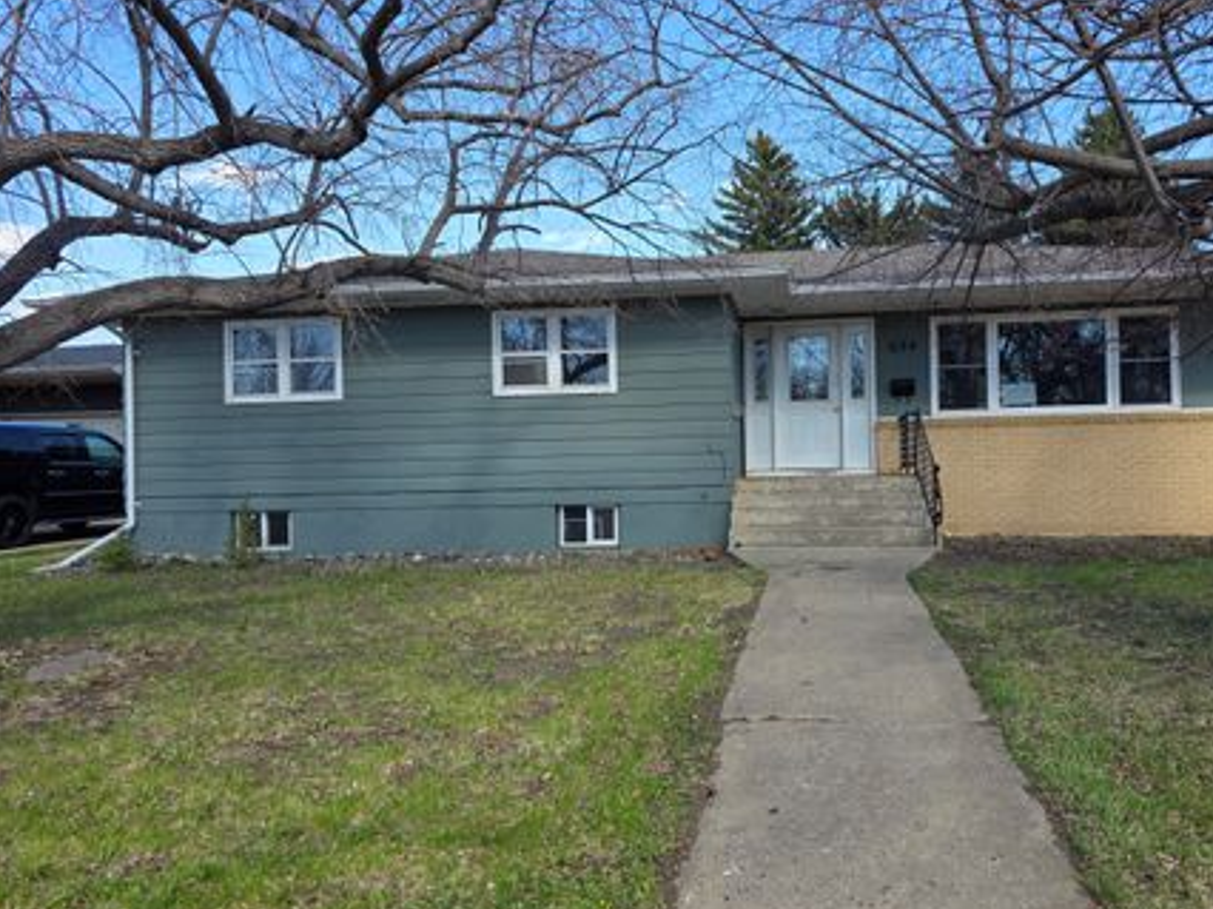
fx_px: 946
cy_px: 477
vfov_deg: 51.3
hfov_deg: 64.9
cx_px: 706
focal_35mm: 27
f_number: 1.7
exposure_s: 1/1641
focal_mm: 6.3
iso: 80
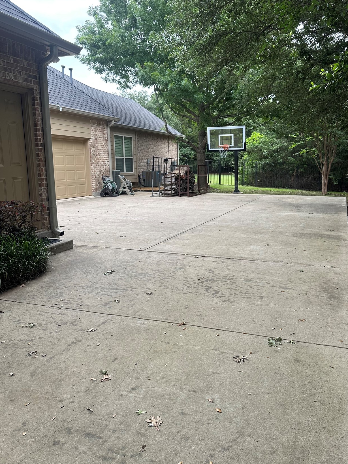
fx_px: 402
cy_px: 227
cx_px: 189
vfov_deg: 60.0
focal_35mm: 30
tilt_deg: -7.5
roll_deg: +0.3
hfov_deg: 46.8
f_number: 1.78
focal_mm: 6.86
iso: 80
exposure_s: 1/462
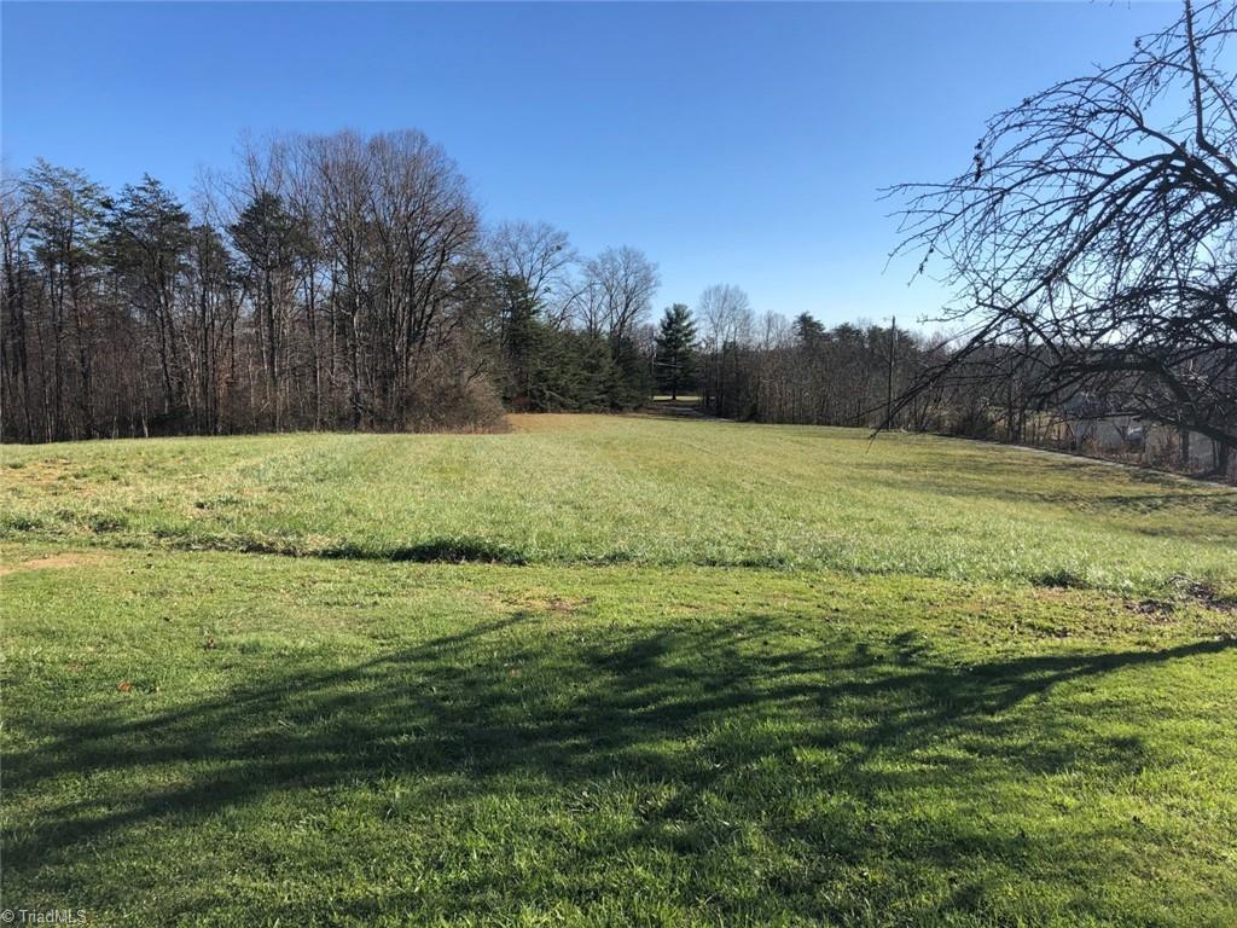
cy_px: 464
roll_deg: -0.5
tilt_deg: -4.9
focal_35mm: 28
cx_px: 618
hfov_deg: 63.4
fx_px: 1001
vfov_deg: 49.7
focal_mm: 4
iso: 20
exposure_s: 1/1600
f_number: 1.8
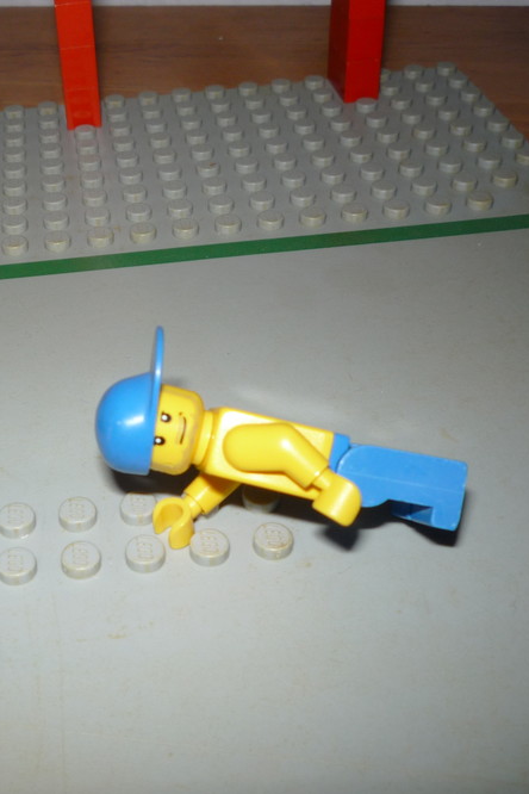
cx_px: 98
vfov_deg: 43.6
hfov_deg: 29.1
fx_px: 992
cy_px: 393
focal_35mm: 45
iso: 100
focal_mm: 5.2
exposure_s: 1/30
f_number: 4
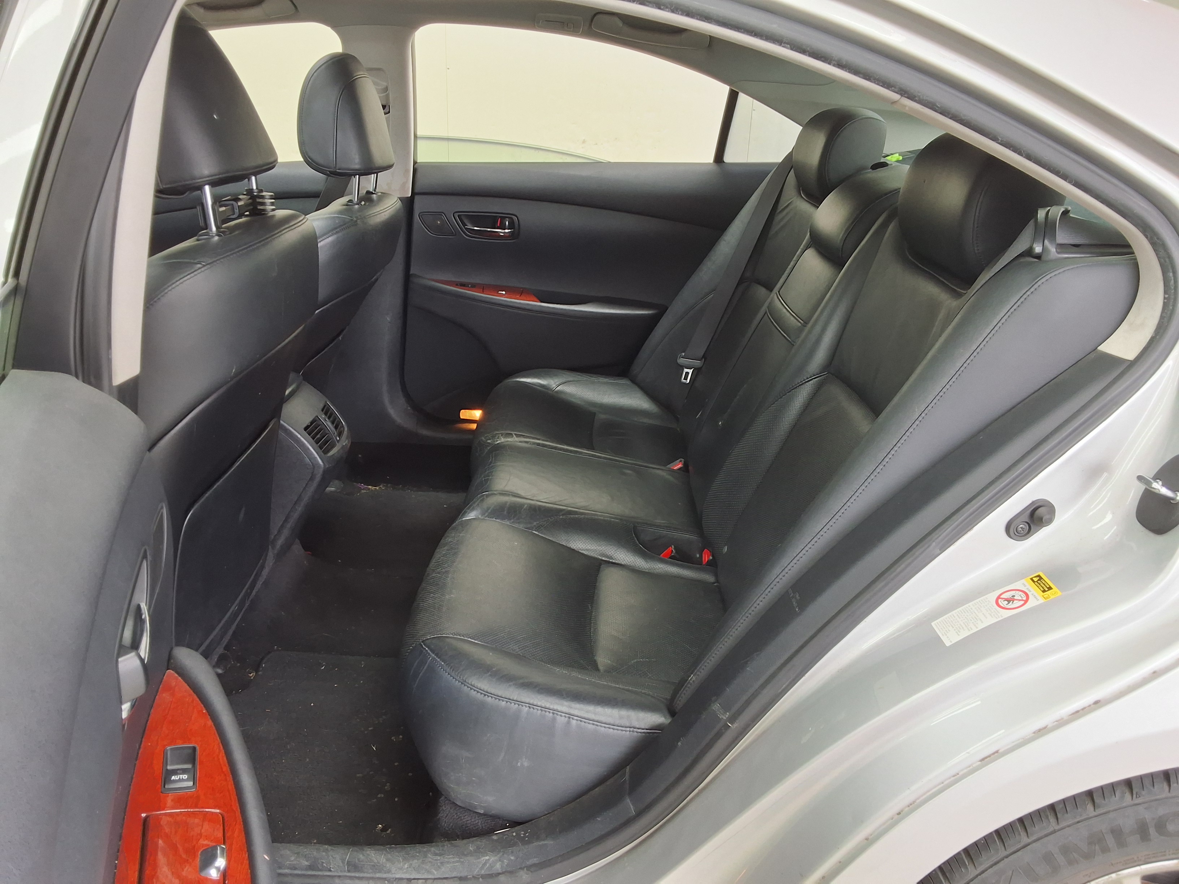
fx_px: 954
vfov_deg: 49.7
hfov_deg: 63.4
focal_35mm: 28
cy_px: 442
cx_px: 590
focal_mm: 2.91
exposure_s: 1/40
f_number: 1.9
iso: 80
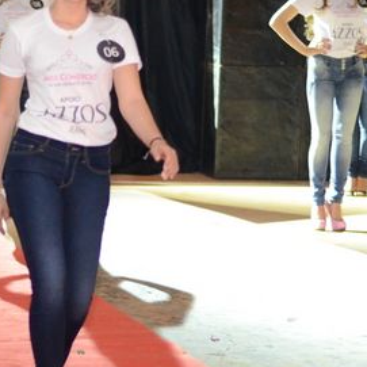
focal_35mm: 188
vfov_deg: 9.3
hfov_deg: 9.3
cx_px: 96
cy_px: 218
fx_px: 2255
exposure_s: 1/125
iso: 3200
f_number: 1.8
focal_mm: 50
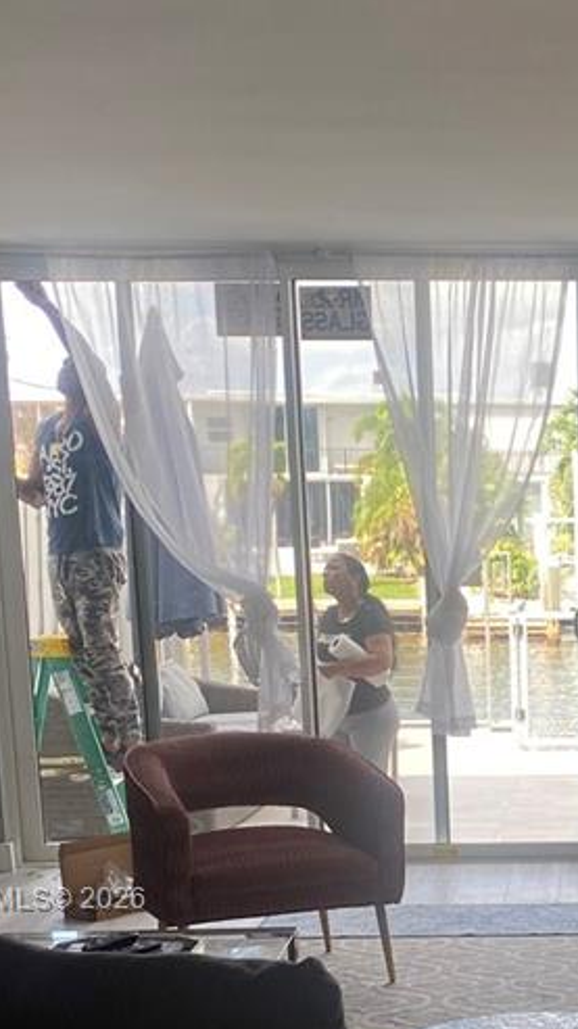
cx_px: 699
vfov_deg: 29.5
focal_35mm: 69
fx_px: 1882
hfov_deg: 16.7
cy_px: 902
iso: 32
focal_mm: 4.25
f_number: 1.8
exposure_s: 1/122
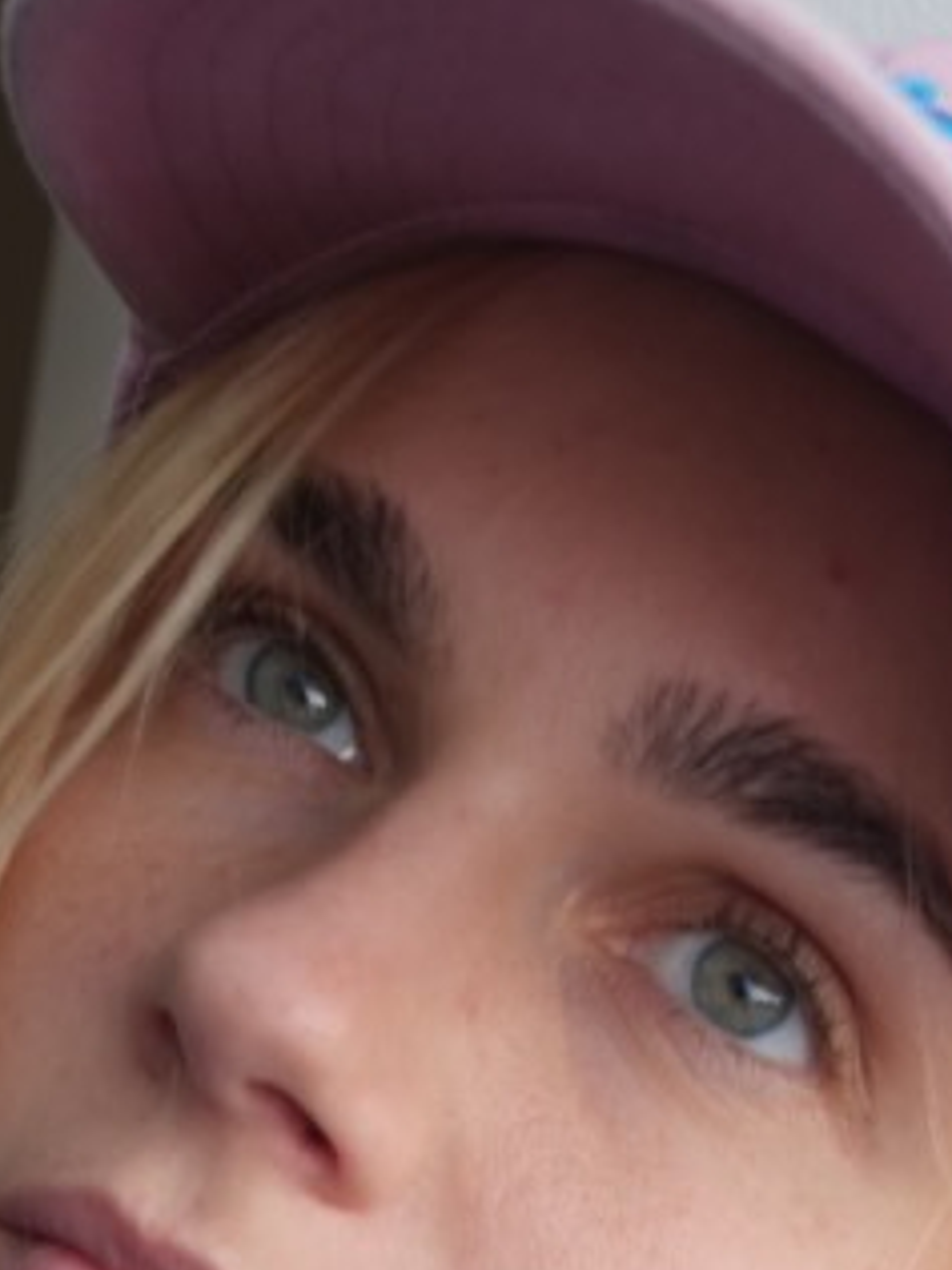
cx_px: 466
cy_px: 1764
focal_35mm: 91
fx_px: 3337
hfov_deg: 16.2
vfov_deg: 19.4
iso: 200
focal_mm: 15
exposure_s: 1/80
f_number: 4
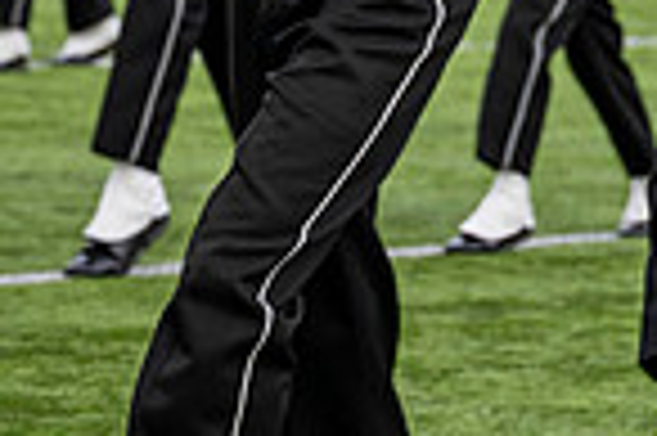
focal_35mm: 418
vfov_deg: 3.3
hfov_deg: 4.9
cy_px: -423
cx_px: 724
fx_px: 7620
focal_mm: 70
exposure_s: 1/500
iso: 250
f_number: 2.8
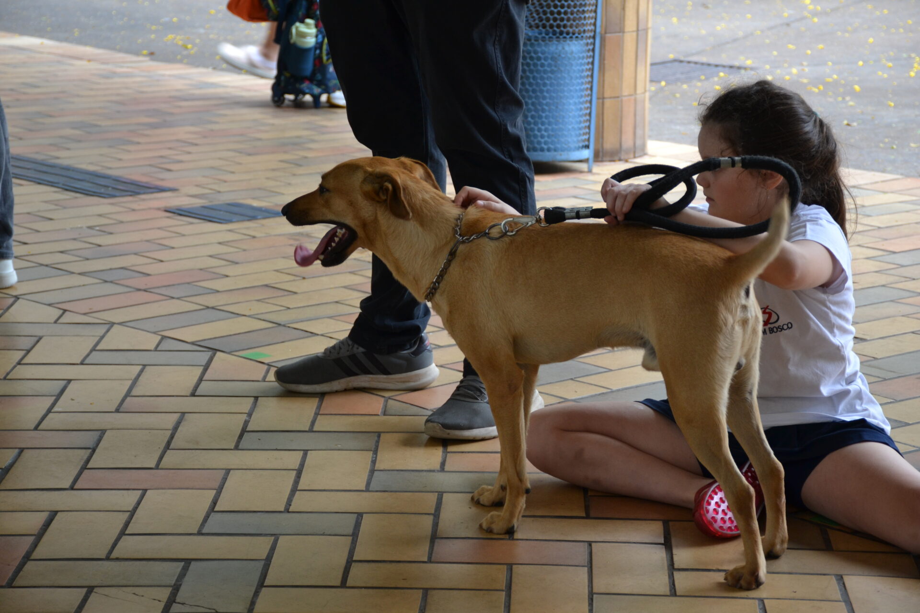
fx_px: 2530
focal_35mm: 99
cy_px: 306
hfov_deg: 20.6
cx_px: 460
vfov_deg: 13.8
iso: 450
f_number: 5
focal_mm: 66
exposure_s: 1/60
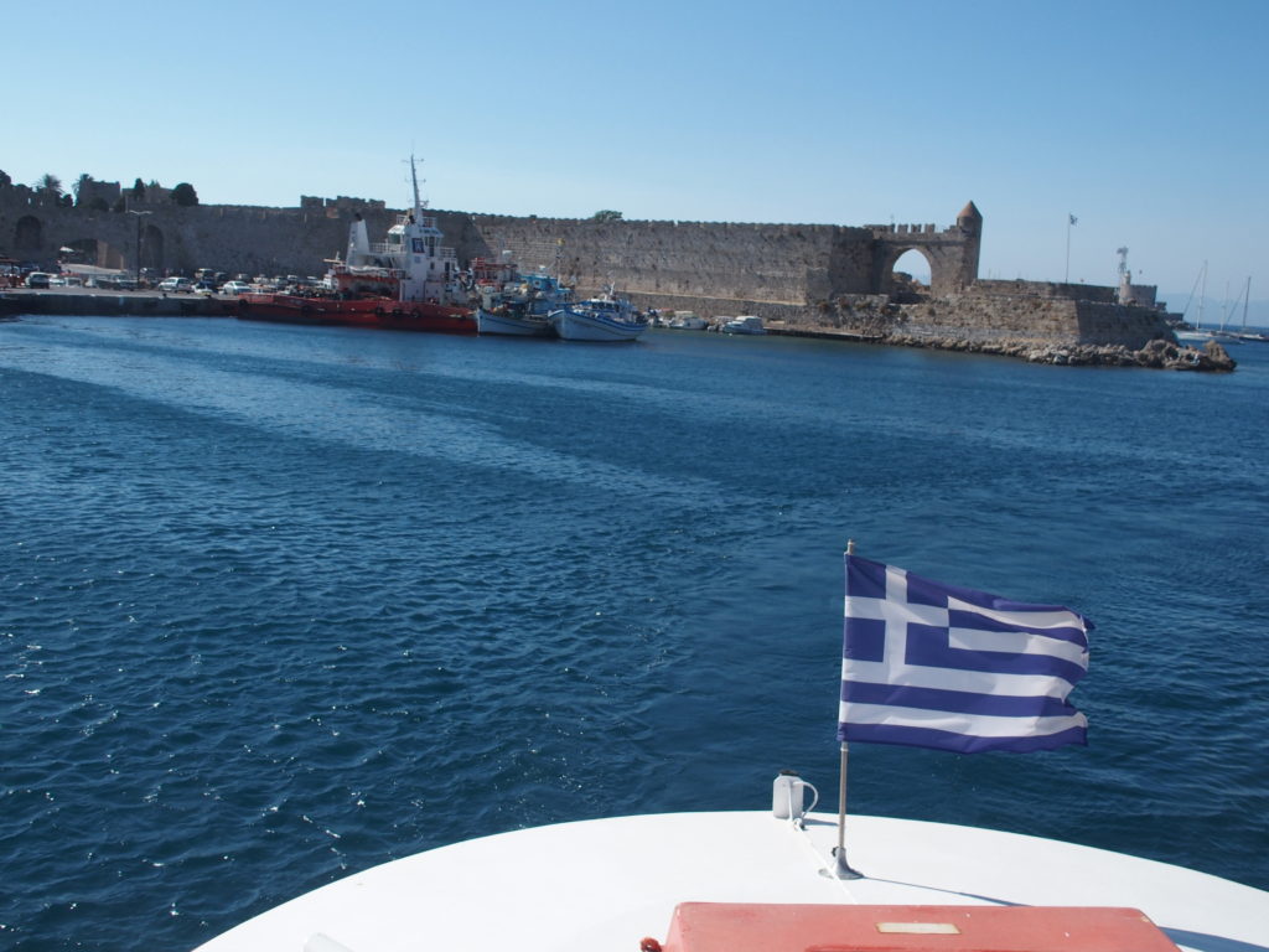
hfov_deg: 49.0
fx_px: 1393
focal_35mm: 38
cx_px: 634
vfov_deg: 37.7
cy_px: 476
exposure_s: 1/800
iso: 100
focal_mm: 8.1
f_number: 4.5
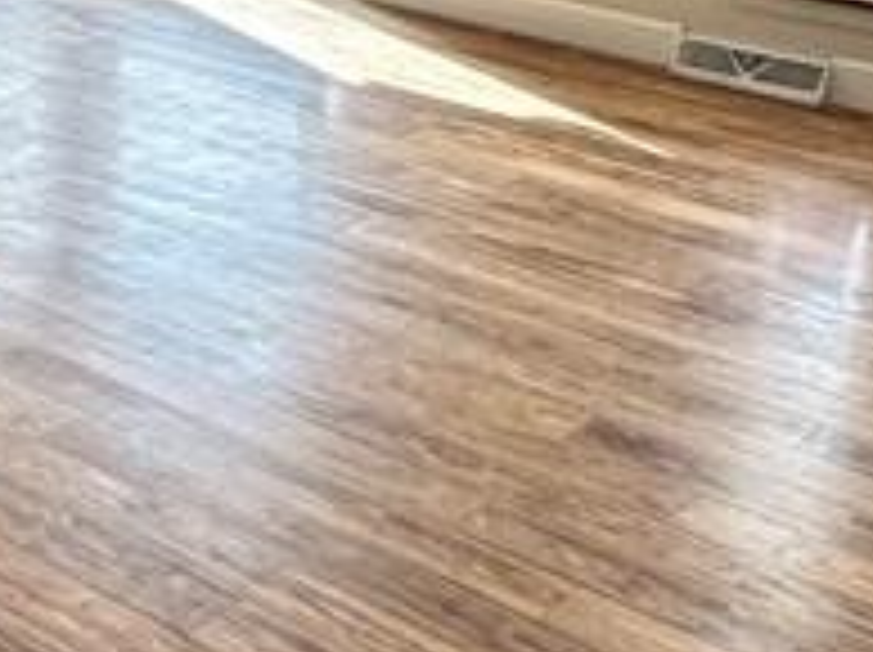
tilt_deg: -15.4
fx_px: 1864
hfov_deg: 25.8
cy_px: 36
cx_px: 153
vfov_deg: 19.4
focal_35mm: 74
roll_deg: -1.1
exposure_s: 1/120
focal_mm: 2.22
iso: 125
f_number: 2.2
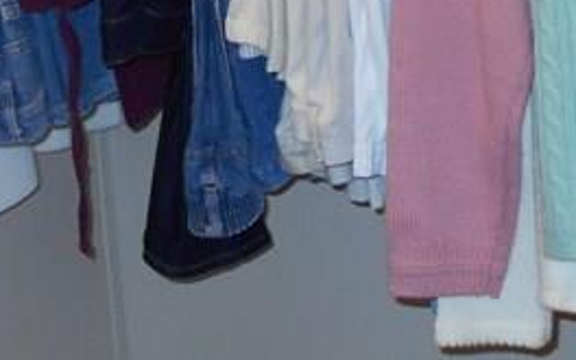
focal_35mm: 107
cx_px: 159
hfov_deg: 19.4
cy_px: -155
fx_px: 1680
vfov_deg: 11.8
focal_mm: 4.6
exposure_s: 1/25
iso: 200
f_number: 3.2
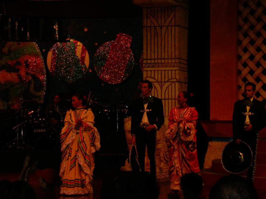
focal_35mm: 129
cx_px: 133
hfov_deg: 15.3
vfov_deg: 11.5
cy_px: 100
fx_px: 992
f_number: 4.5
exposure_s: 1/60.3
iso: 200
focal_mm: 26.8
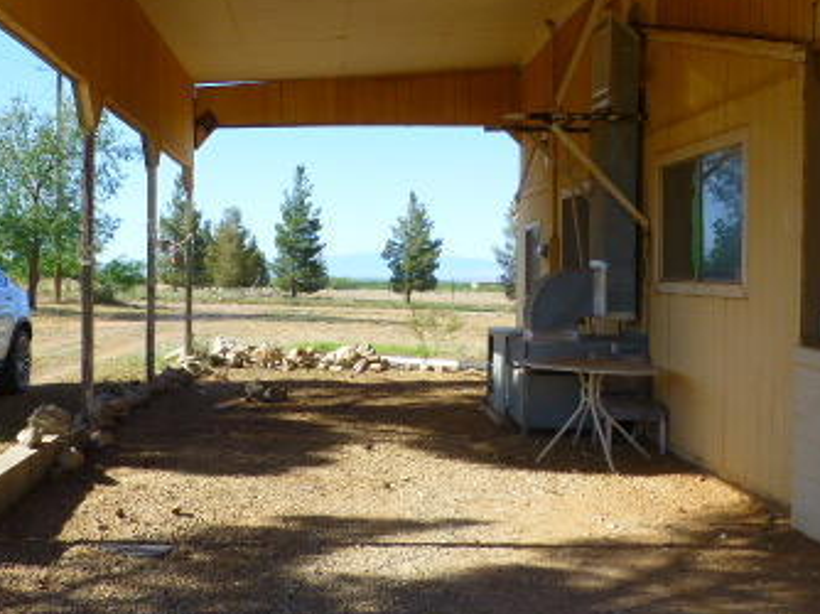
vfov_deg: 31.4
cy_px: 258
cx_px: 297
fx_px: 1089
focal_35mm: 46
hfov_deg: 40.9
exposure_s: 1/400
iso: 100
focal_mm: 4.3
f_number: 4
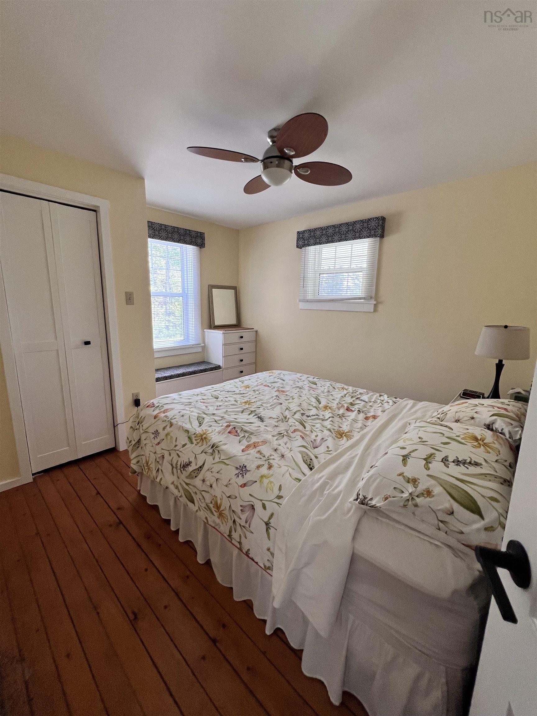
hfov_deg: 89.9
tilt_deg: -10.1
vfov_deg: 106.2
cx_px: 268
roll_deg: +0.1
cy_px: 358
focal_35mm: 13
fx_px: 269
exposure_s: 1/99
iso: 160
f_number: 1.8
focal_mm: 1.57
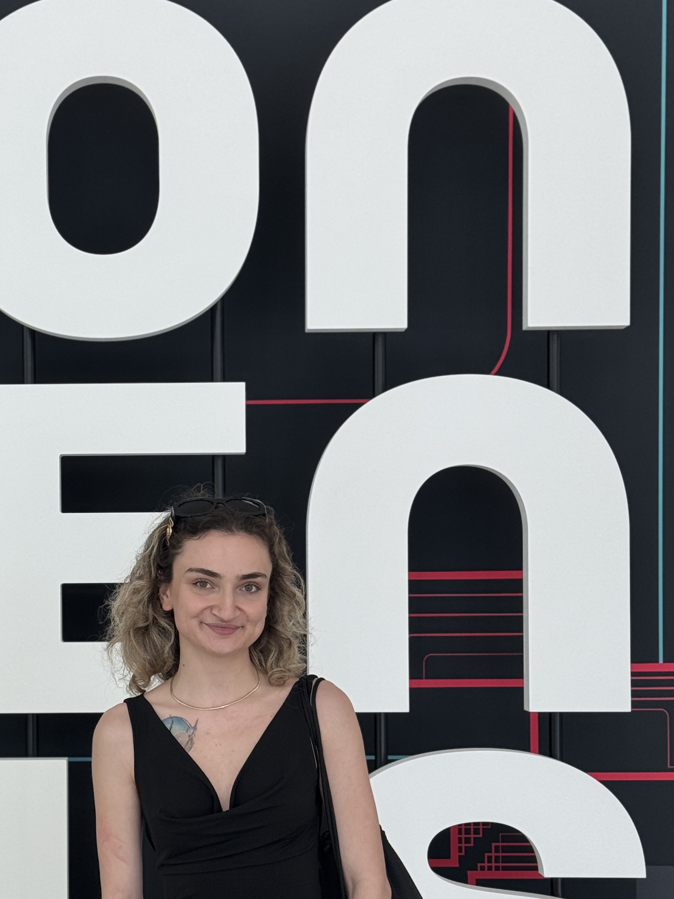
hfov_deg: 18.3
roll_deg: +0.9
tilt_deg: -1.3
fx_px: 2077
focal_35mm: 80
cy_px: 560
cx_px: 147
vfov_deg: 24.4
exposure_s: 1/144
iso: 50
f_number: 1.78
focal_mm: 6.76
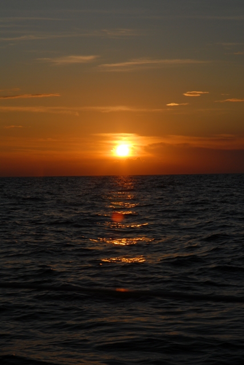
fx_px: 1065
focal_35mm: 105
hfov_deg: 13.1
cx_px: 122
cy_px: 182
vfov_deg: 19.4
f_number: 13
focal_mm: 70
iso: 250
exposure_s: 1/500
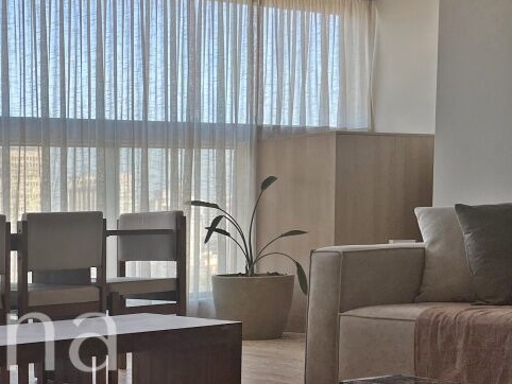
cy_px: 351
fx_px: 1021
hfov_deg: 25.7
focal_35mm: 69
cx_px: -74
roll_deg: +1.6
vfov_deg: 20.8
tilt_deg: -7.4
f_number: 1.5
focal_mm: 5.7
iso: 40
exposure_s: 1/274
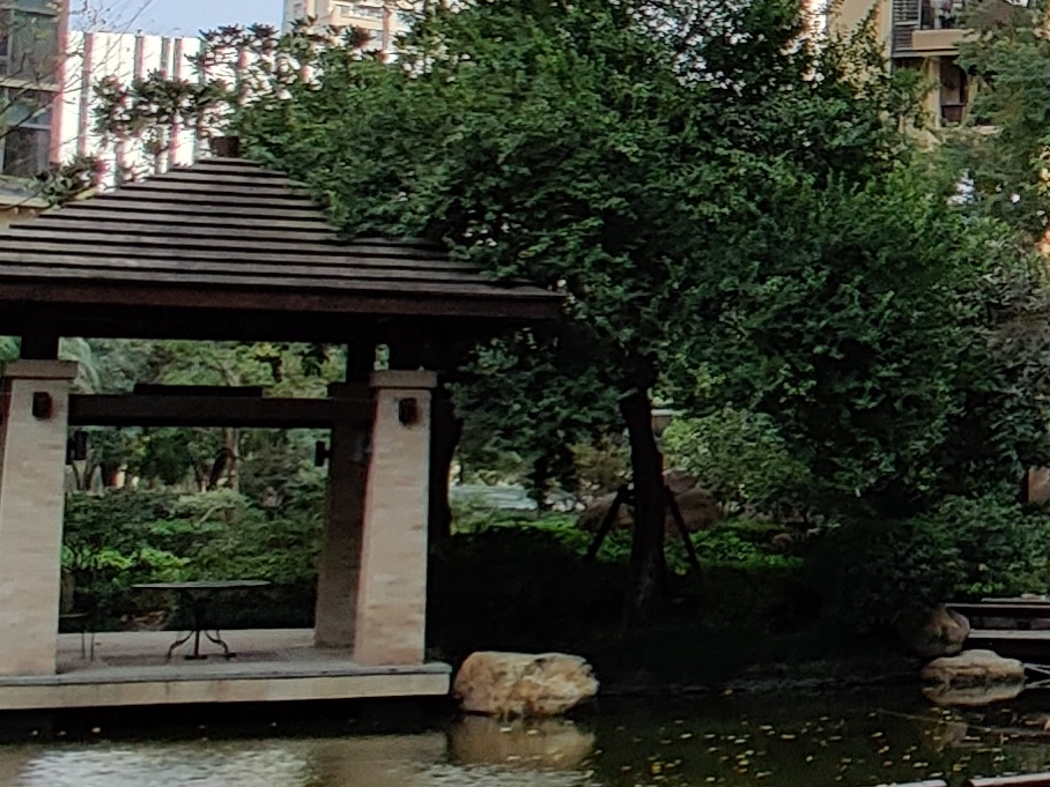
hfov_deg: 24.5
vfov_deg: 21.8
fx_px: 2002
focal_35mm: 66
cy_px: 81
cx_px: 1459
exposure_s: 1/892
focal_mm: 2.25
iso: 100
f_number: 2.2
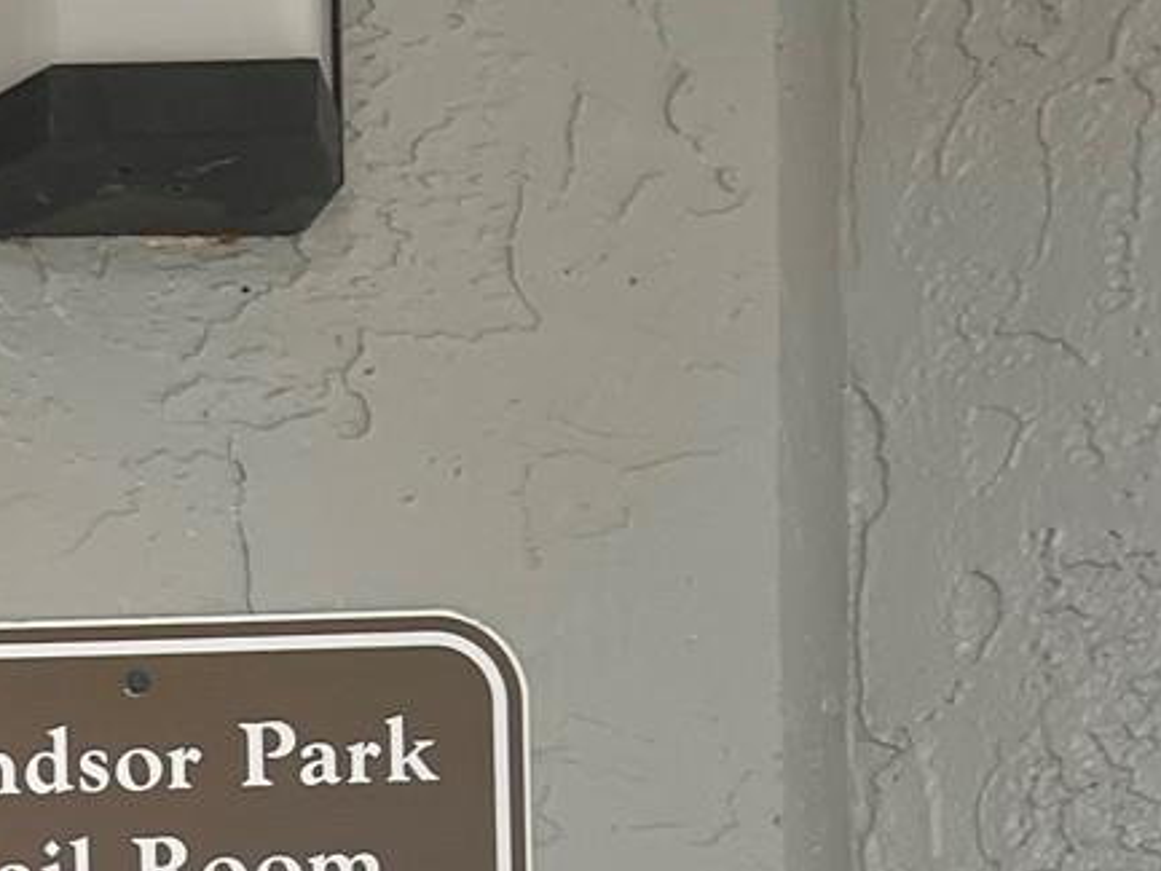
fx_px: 3221
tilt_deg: +1.1
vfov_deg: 13.7
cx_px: -676
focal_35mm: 96
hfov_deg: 17.8
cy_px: 1579
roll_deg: +2.8
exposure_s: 1/121
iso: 80
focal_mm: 5.7
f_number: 1.5
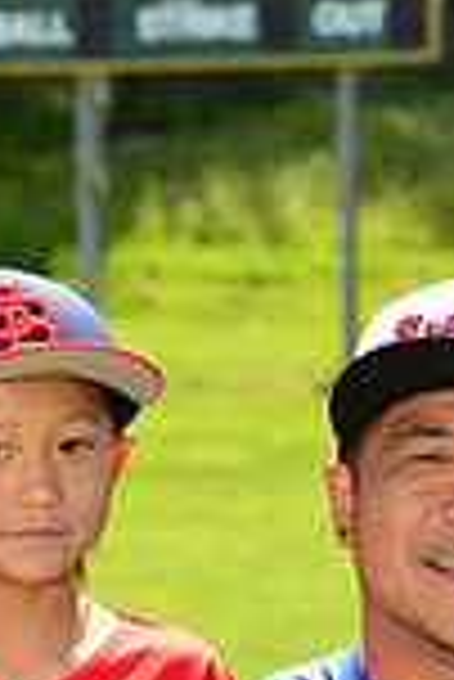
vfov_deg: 5.3
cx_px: 245
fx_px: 7228
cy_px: 937
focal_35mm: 383
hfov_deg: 3.6
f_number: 8
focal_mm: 100
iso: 200
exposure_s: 1/250
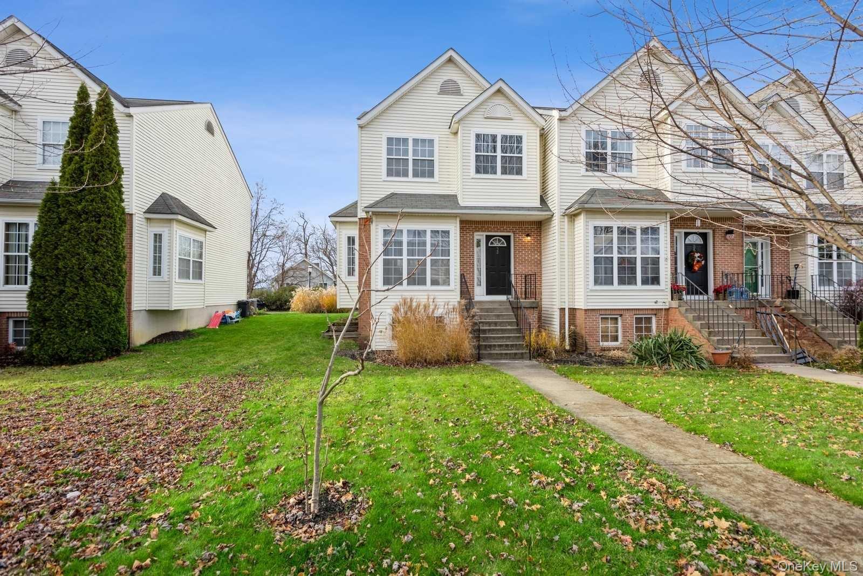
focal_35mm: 17
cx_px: 432
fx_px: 408
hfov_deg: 93.3
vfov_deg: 70.5
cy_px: 288
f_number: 8
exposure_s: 1/100
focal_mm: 17
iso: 200
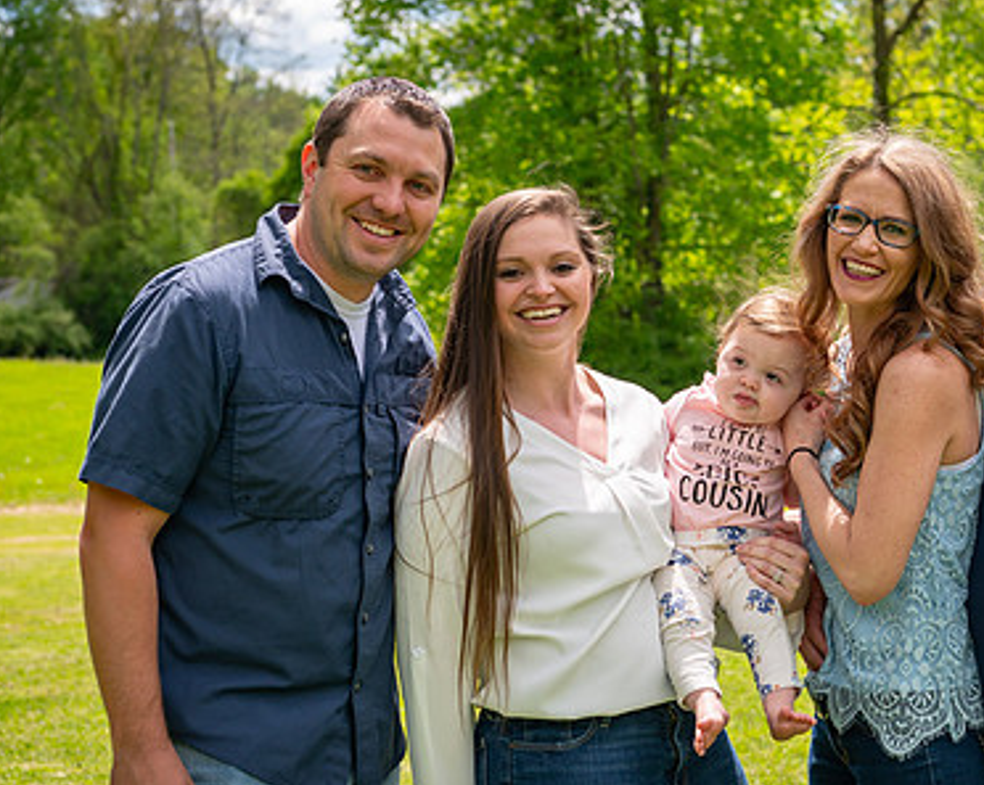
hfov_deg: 22.9
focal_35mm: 83
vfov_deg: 18.5
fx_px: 2415
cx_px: 677
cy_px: 396
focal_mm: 52
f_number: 5
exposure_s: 1/1600
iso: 400
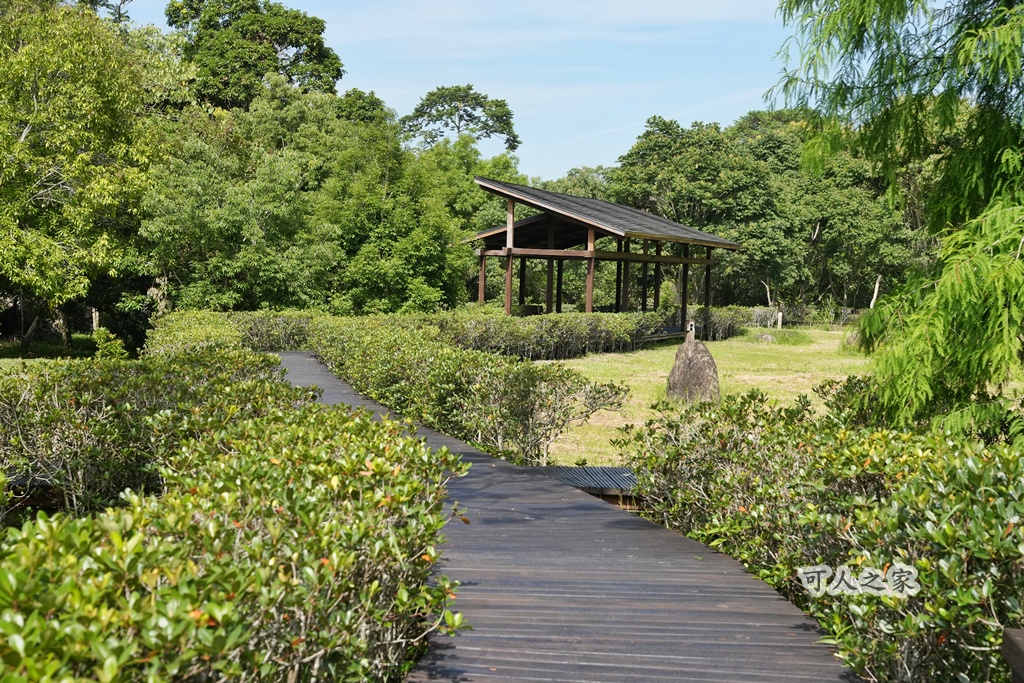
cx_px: 512
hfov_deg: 31.6
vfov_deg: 21.3
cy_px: 342
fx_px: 1812
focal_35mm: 64
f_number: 9
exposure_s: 1/2500
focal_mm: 63.7
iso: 1600
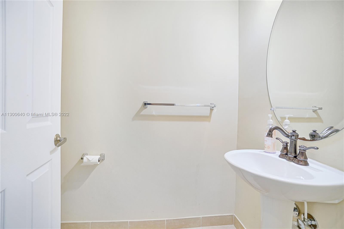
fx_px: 143
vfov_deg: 77.3
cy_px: 114
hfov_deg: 100.4
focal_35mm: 15
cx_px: 172
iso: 200
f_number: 5.6
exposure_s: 1/15
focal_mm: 10
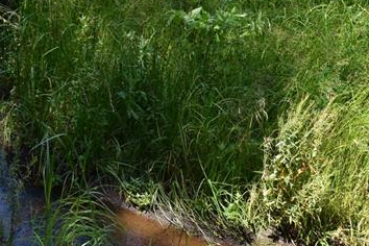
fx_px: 799
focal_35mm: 78
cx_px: 126
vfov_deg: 17.1
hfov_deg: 25.9
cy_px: -8
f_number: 10
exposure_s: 1/250
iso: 400
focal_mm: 18
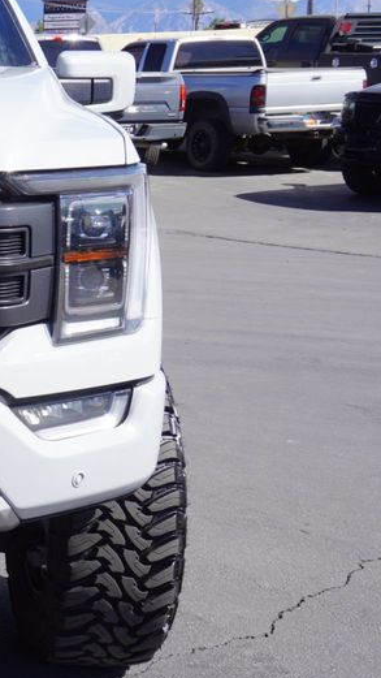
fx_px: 1276
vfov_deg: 29.7
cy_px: 307
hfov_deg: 15.1
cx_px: -273
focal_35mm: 71
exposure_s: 1/125
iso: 100
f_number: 9
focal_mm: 23
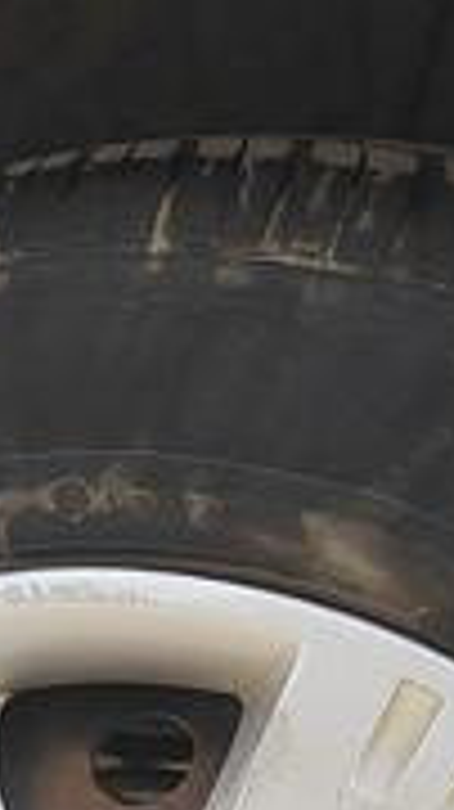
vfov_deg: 21.4
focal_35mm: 91
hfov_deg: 13.0
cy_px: 1024
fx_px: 1951
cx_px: -31
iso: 127
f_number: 1.9
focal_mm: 5.52
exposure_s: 1/100
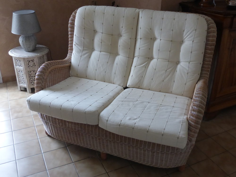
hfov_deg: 52.6
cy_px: 88
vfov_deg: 40.7
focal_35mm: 35
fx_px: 239
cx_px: 118
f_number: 3.7
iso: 400
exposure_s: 1/60
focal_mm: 6.1
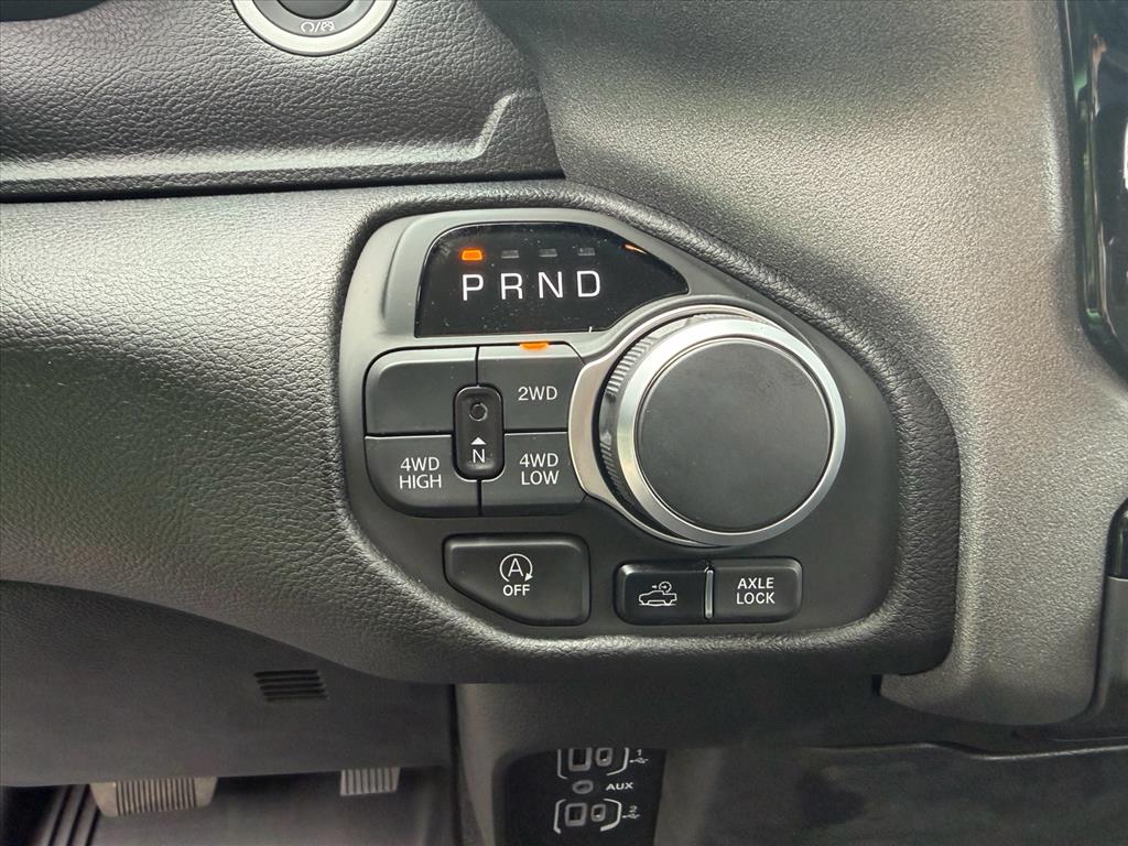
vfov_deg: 56.8
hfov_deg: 71.6
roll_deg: -0.6
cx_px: 564
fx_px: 782
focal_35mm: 24
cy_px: 423
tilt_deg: -20.0
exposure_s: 1/87
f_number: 2.2
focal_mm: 2.22
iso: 320
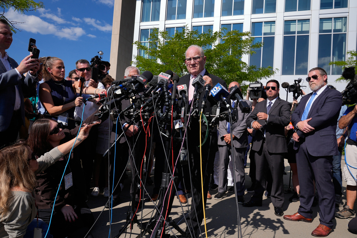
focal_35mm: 24
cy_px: 119
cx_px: 178
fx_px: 238
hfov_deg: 73.8
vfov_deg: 53.1
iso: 250
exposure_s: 1/2500
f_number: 5.6
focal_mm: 24
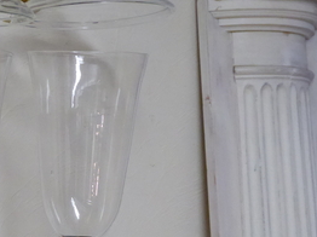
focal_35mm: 149
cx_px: -35
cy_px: 145
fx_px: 1363
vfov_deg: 9.9
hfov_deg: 13.0
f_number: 4.3
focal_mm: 10.9
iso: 800
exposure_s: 1/30
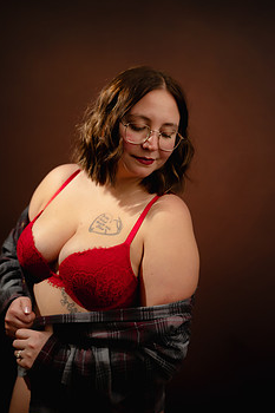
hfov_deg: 29.8
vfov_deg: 43.6
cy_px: 211
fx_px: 516
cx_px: 123
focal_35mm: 45
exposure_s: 1/160
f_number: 2
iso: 100
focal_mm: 35
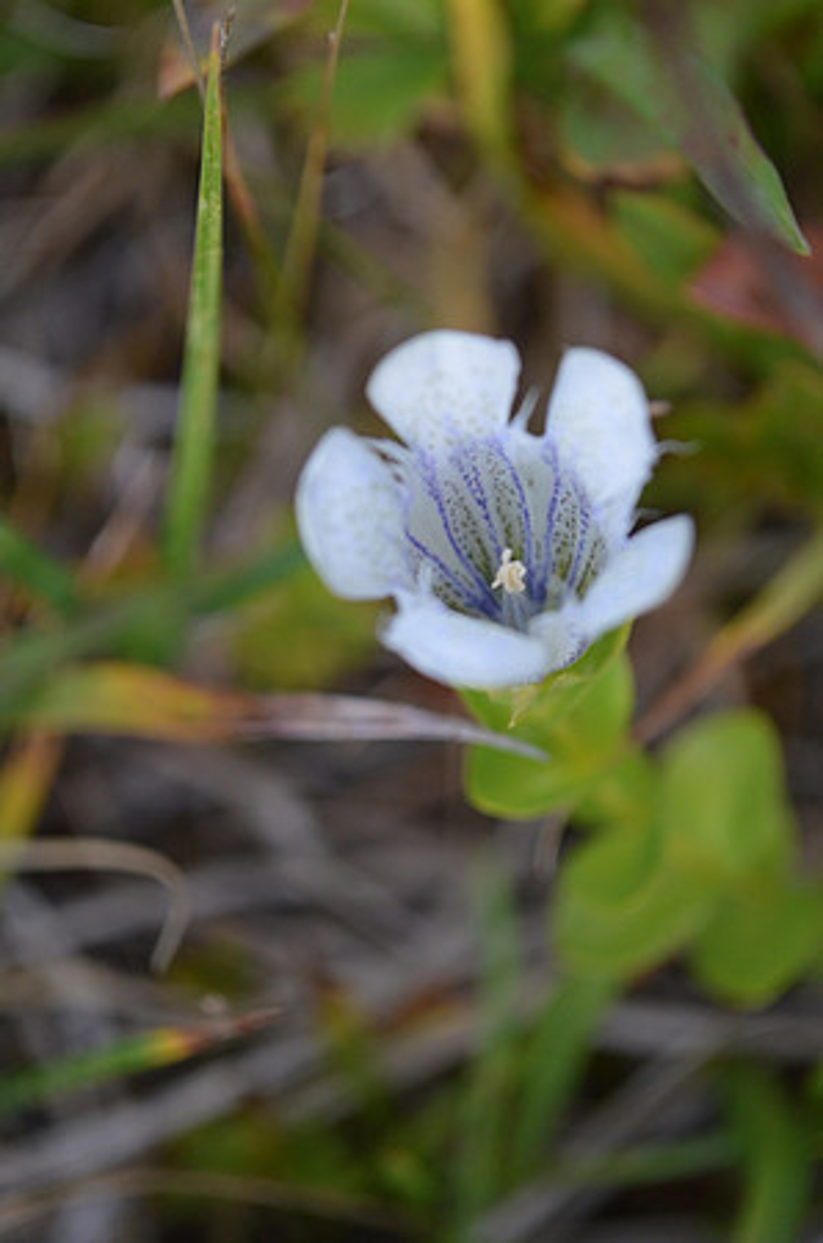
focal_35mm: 82
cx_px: 412
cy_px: 622
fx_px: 2842
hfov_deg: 16.5
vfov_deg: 24.7
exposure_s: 1/500
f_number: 5.6
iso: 900
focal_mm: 55
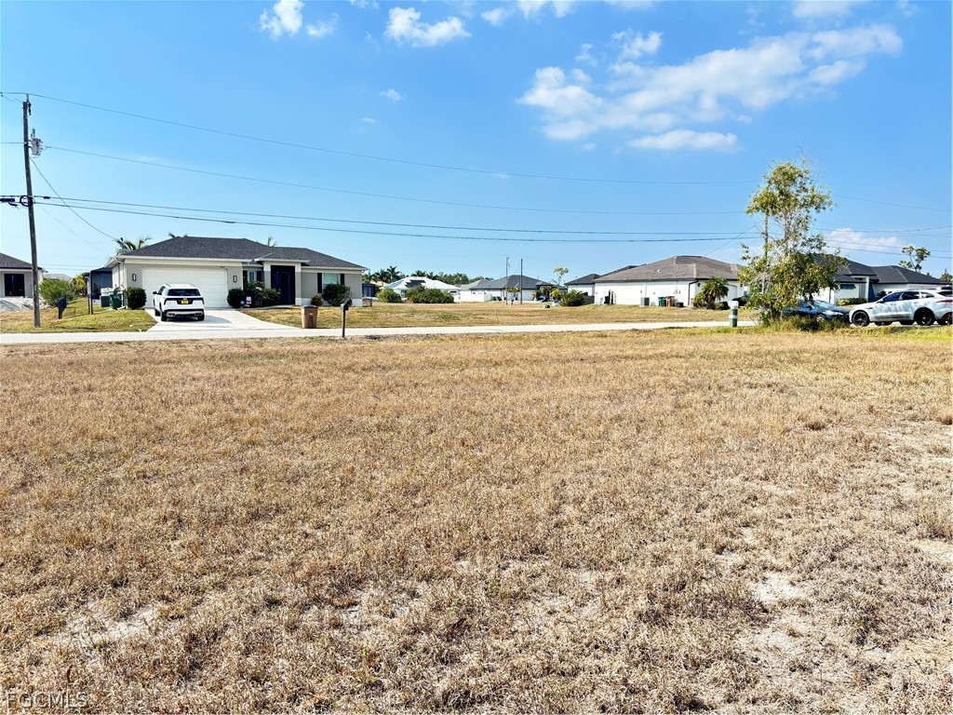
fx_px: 716
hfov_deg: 67.3
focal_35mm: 26
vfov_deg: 53.1
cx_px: 476
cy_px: 358
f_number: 1.6
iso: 50
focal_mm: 5.96
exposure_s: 1/1418
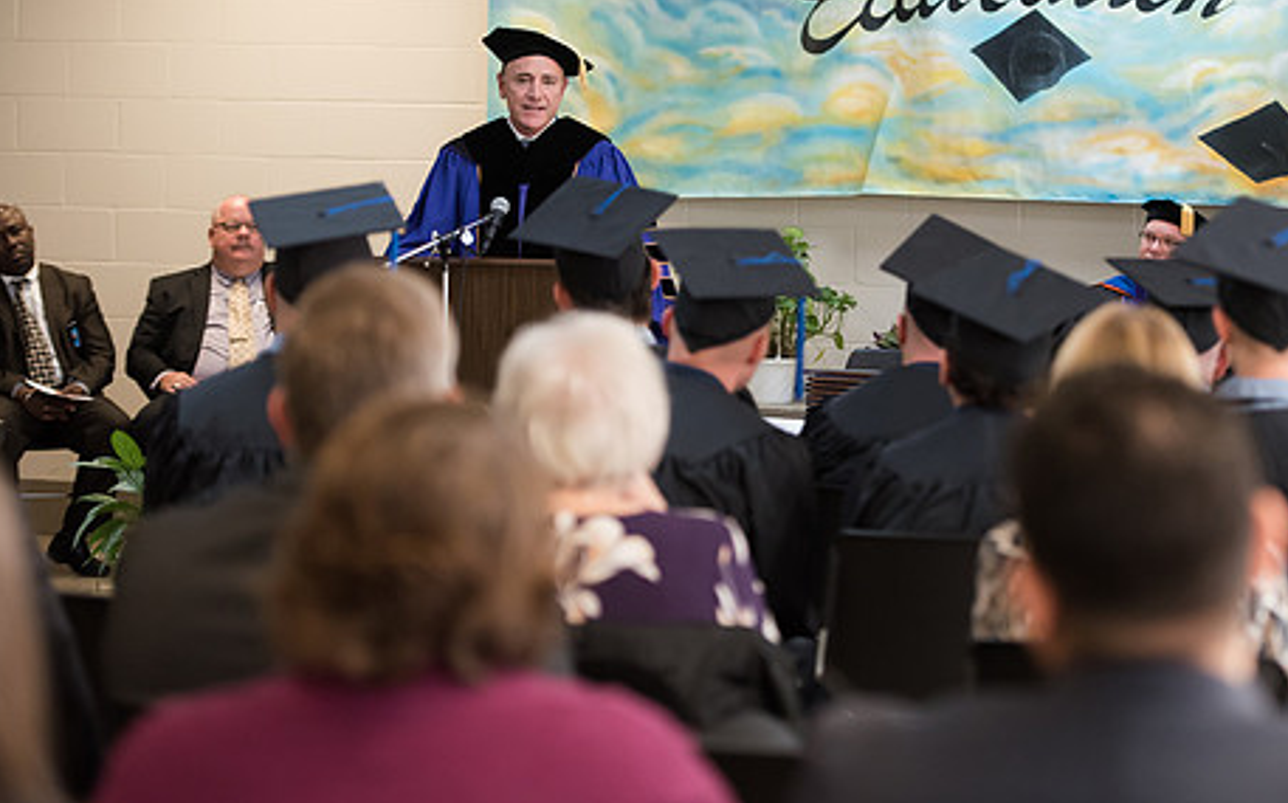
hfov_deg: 17.0
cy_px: 309
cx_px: 786
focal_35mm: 123
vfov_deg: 10.6
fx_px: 4315
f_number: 2.8
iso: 2500
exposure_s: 1/200
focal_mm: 95
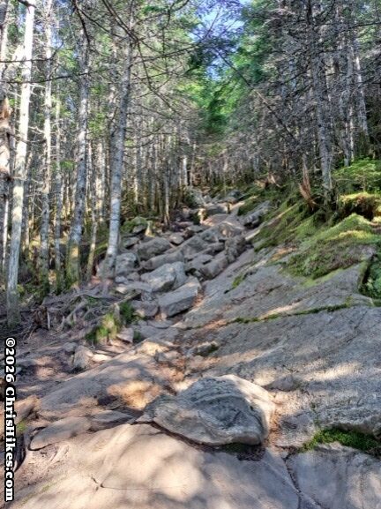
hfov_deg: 56.8
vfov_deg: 71.6
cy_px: 254
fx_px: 353
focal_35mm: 24
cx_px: 190
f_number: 1.8
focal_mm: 5.23
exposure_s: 1/120
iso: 50
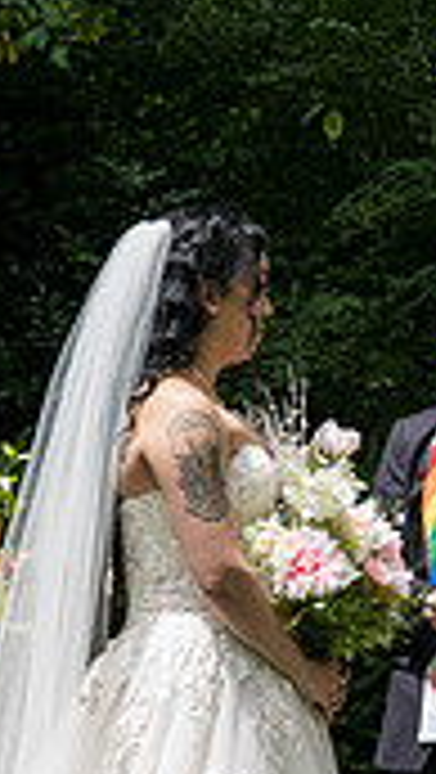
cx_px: 440
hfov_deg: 5.5
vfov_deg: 9.8
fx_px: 4492
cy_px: 484
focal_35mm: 219
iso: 320
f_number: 5.6
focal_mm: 62
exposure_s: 1/400
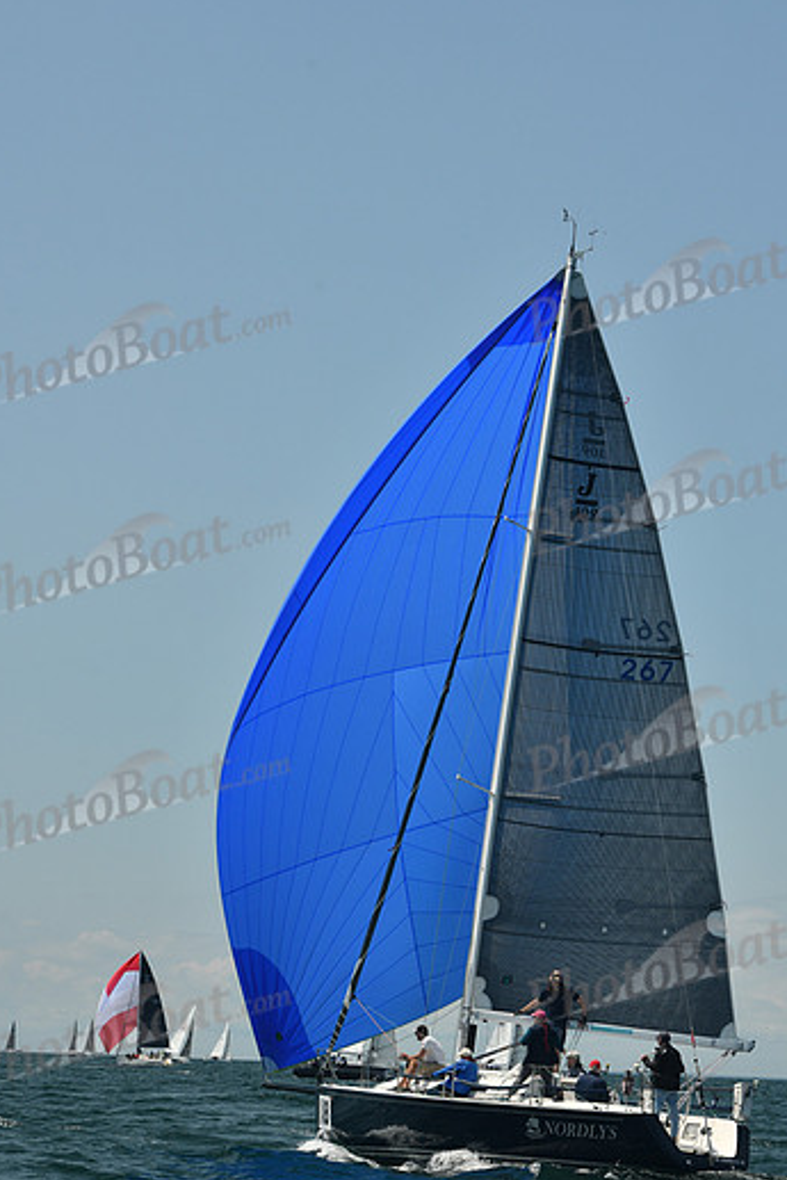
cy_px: 648
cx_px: 409
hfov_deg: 14.9
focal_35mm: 92
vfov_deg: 22.1
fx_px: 3015
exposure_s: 1/640
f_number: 9
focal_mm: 82
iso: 320
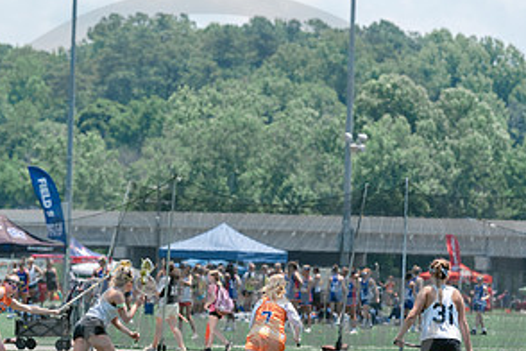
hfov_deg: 5.2
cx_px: 208
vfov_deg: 3.5
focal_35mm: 394
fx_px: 5756
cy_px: 307
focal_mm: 200
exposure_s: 1/1600
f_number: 5
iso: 400
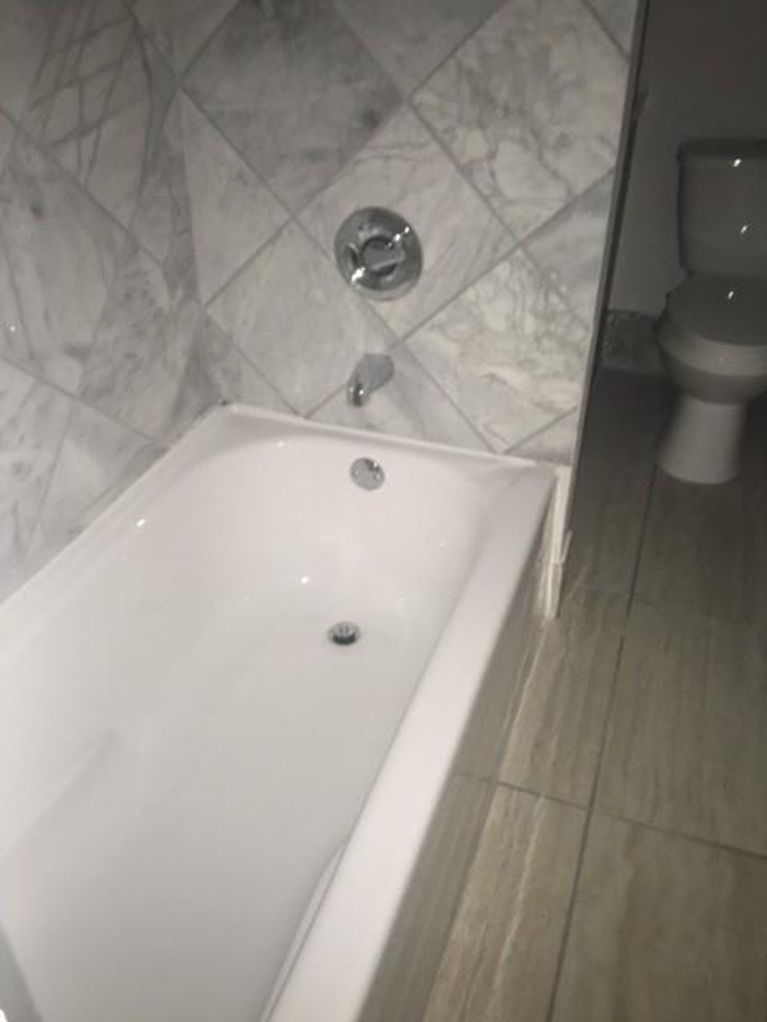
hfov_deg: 48.2
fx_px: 857
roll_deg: -1.1
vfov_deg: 61.7
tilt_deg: -32.6
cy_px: 511
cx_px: 384
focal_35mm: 29
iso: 100
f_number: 2.2
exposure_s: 1/16
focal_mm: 4.15
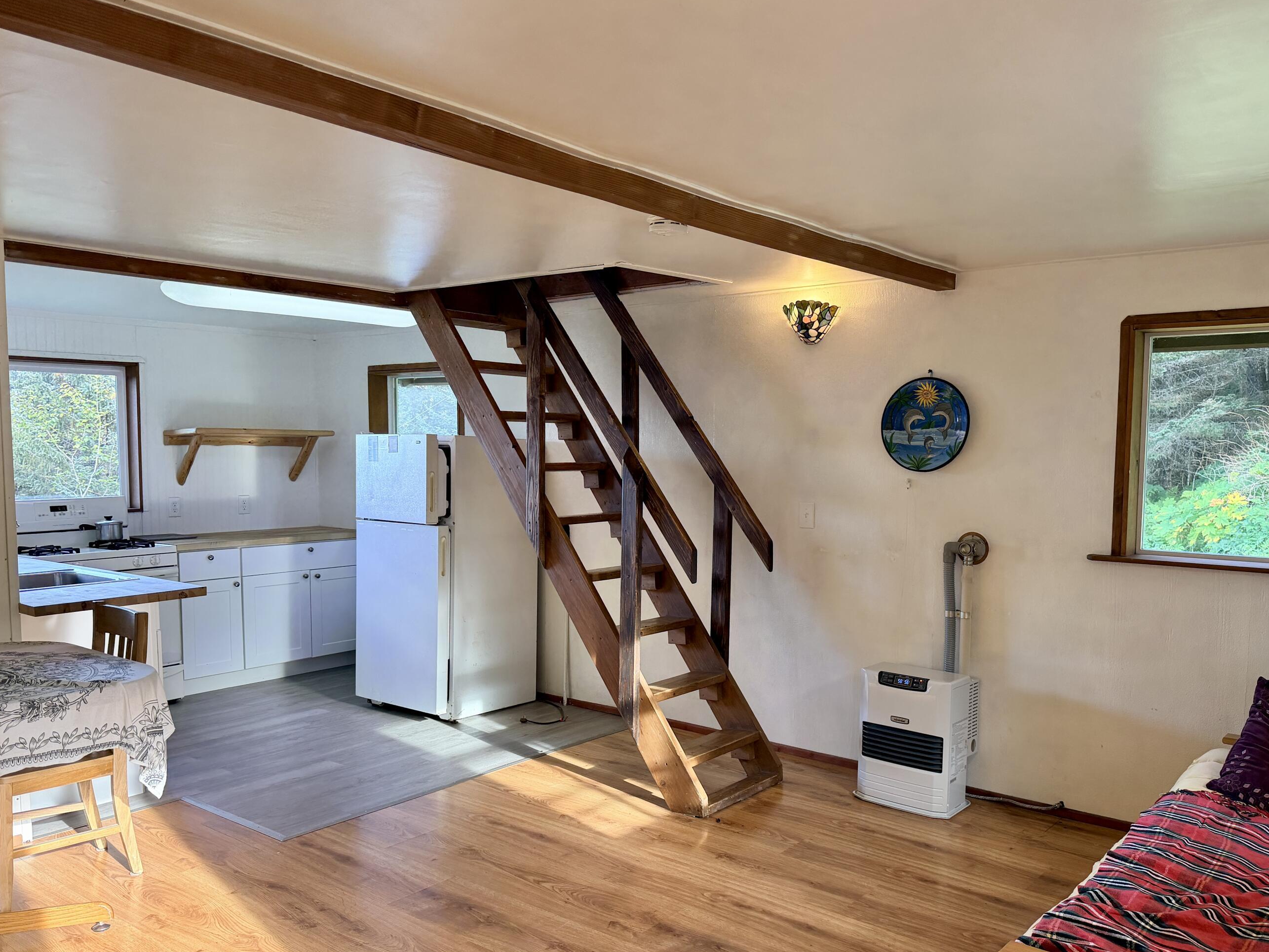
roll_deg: -0.6
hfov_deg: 63.4
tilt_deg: -5.4
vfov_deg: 49.6
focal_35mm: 28
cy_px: 534
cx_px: 681
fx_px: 1027
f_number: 1.78
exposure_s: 1/120
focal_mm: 6.76
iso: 160
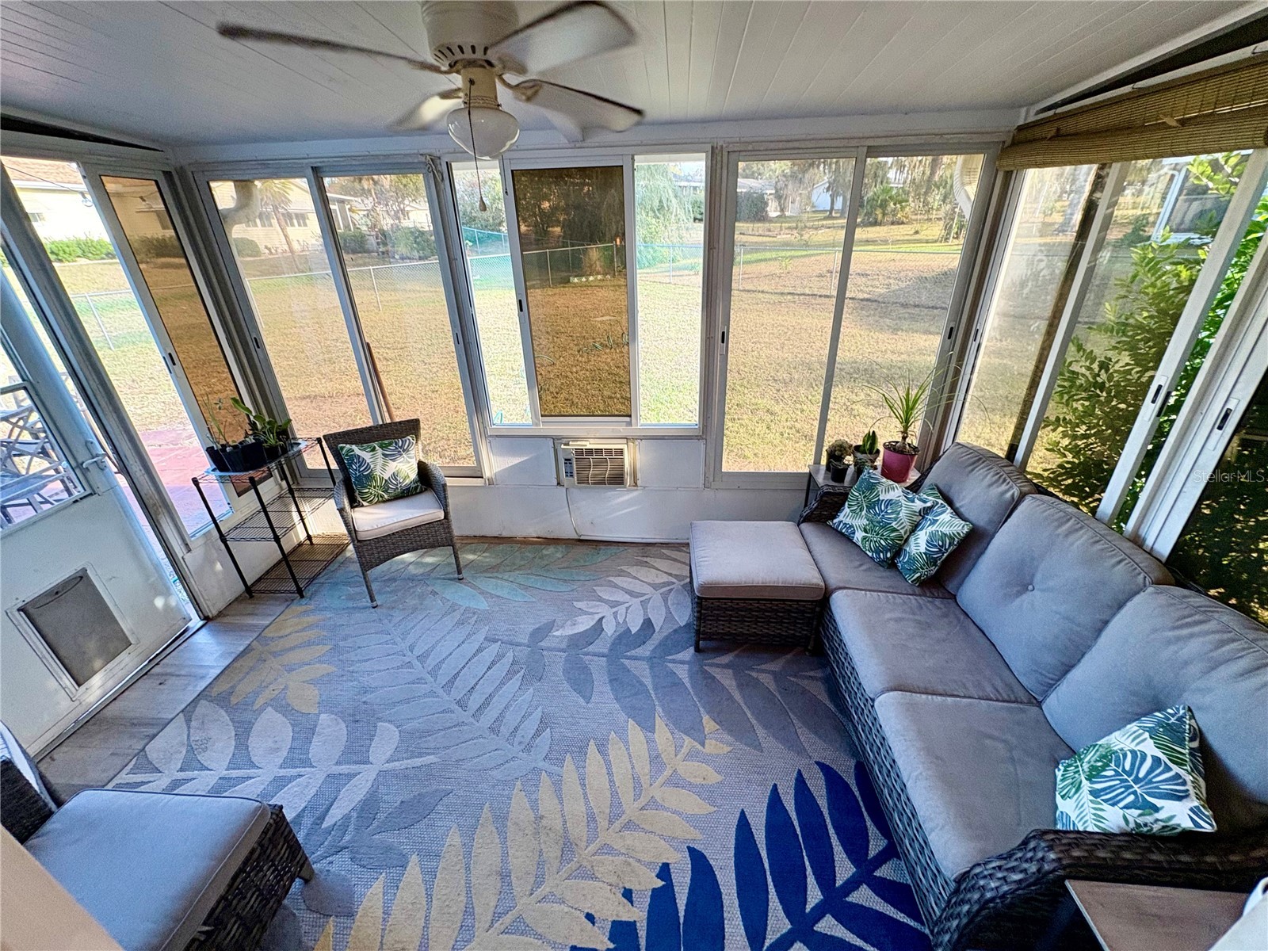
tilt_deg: -26.6
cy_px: 476
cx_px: 634
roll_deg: +1.5
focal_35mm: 14
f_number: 2.2
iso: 160
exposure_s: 1/120
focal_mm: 2.22
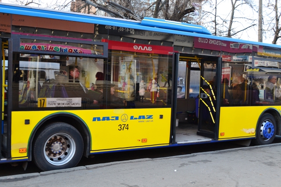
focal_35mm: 42
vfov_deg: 31.9
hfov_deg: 46.4
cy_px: 94
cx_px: 140
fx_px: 328
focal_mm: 28
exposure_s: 1/60
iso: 560
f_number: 8
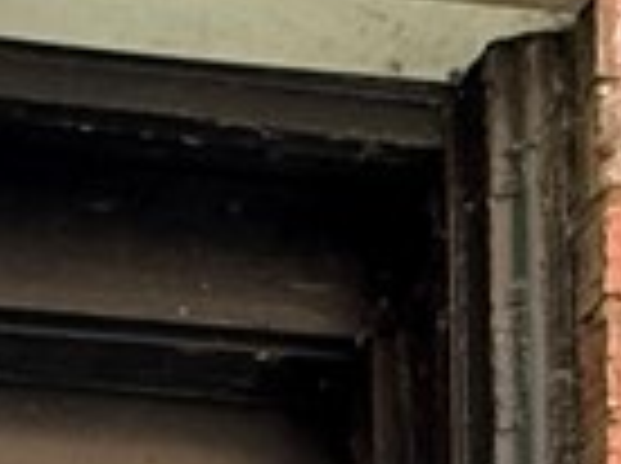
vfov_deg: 11.5
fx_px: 1862
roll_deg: -0.9
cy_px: 1149
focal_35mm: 104
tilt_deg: +6.5
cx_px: -76
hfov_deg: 18.2
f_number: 2.2
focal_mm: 2.22
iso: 500
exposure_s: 1/60
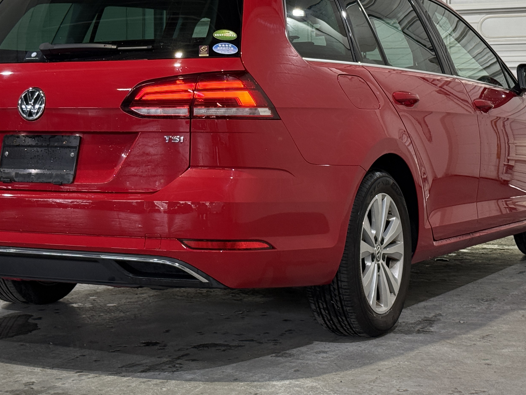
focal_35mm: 78
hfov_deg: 25.0
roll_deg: +0.1
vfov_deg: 18.8
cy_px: 96
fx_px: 1185
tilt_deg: +0.9
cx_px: 236
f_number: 1.78
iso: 100
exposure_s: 1/60
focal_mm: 6.76
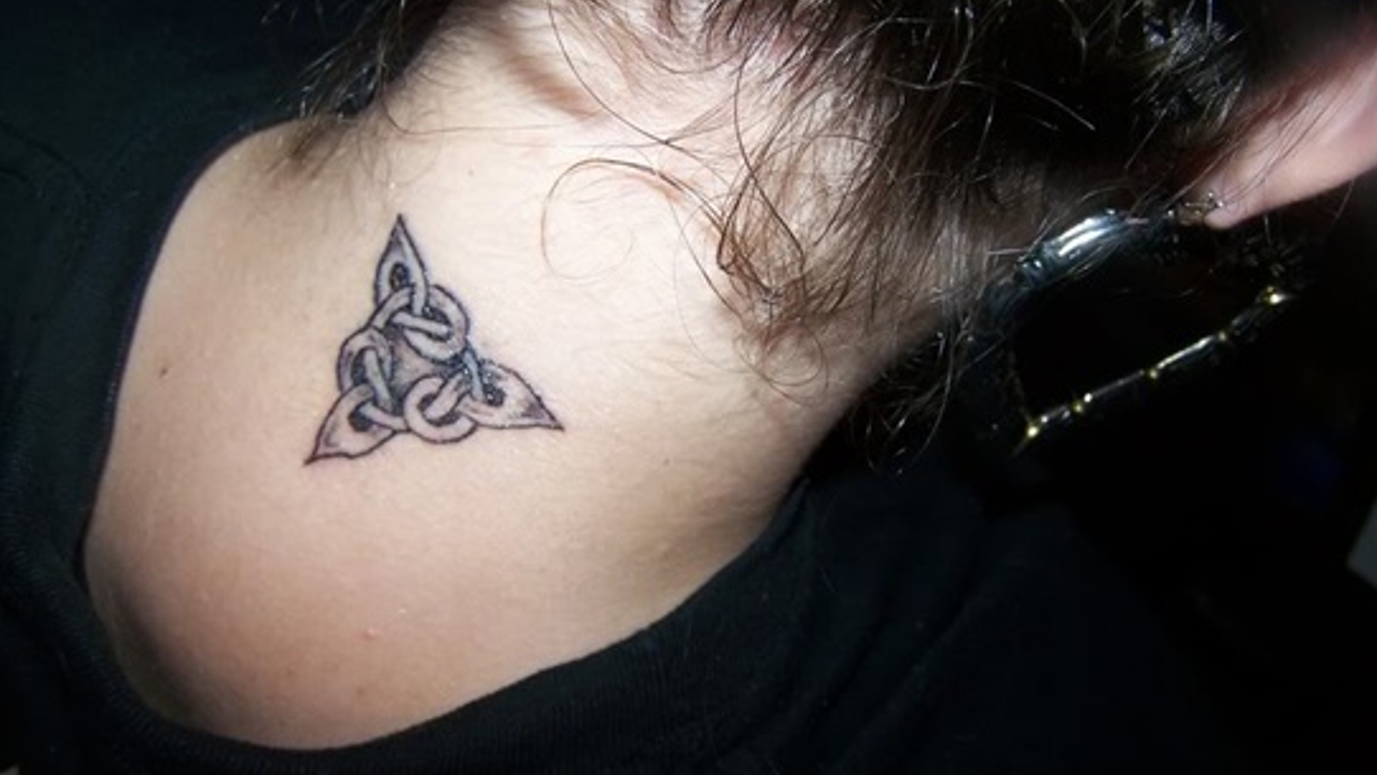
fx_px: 1534
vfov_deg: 28.3
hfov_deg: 48.4
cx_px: 688
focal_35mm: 42
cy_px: 365
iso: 100
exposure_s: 1/60
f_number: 2.8
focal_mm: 6.3
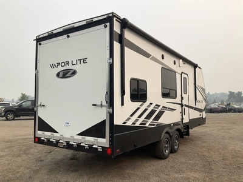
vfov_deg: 48.2
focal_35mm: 29
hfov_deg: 61.7
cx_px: 122
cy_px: 91
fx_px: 204
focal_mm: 3
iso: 25
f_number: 1.8
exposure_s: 1/1377
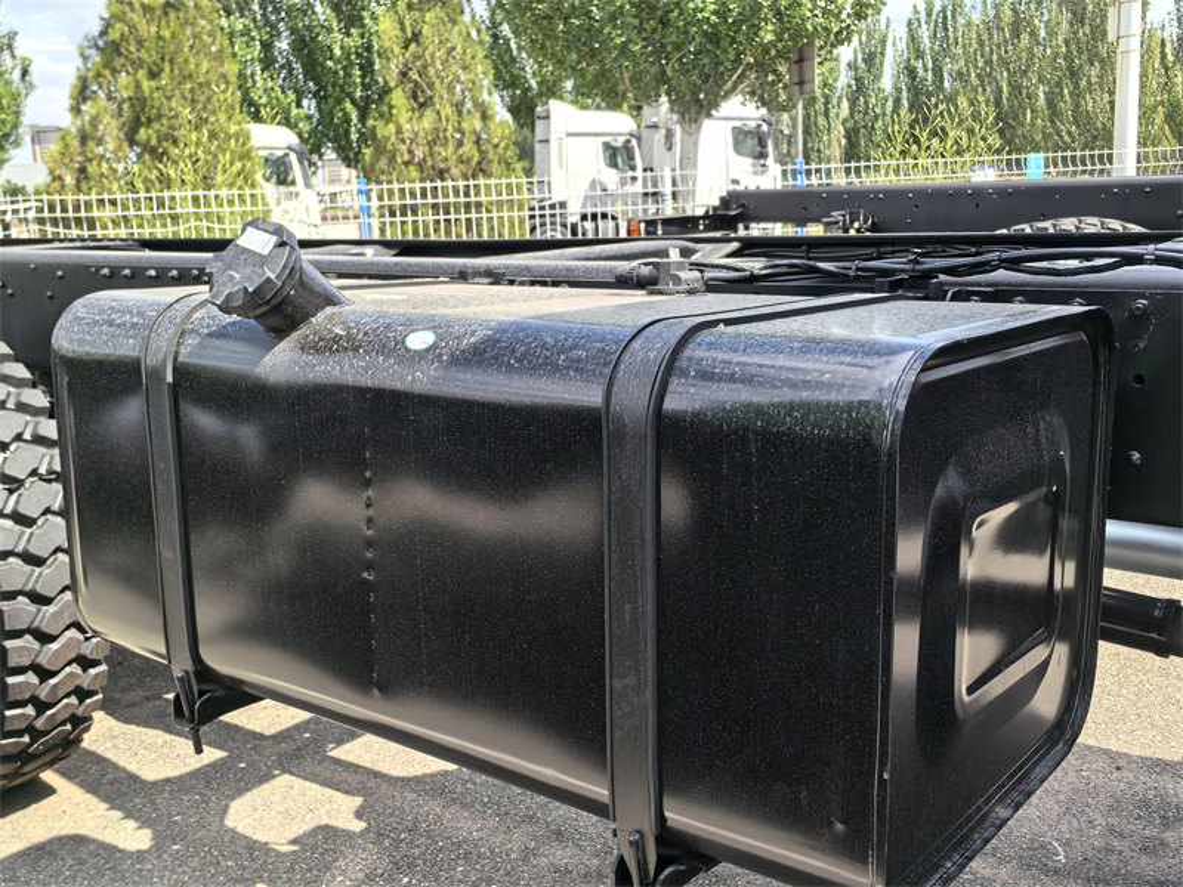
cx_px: 592
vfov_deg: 39.7
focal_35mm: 36
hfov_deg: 51.4
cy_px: 444
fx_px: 1230
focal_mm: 5.75
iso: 50
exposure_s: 1/2331
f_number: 2
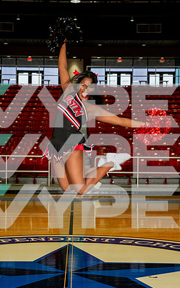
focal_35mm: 74
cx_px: 75
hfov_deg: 17.6
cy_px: 157
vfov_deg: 27.8
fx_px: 581
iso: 800
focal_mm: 65
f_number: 7.1
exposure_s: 1/320
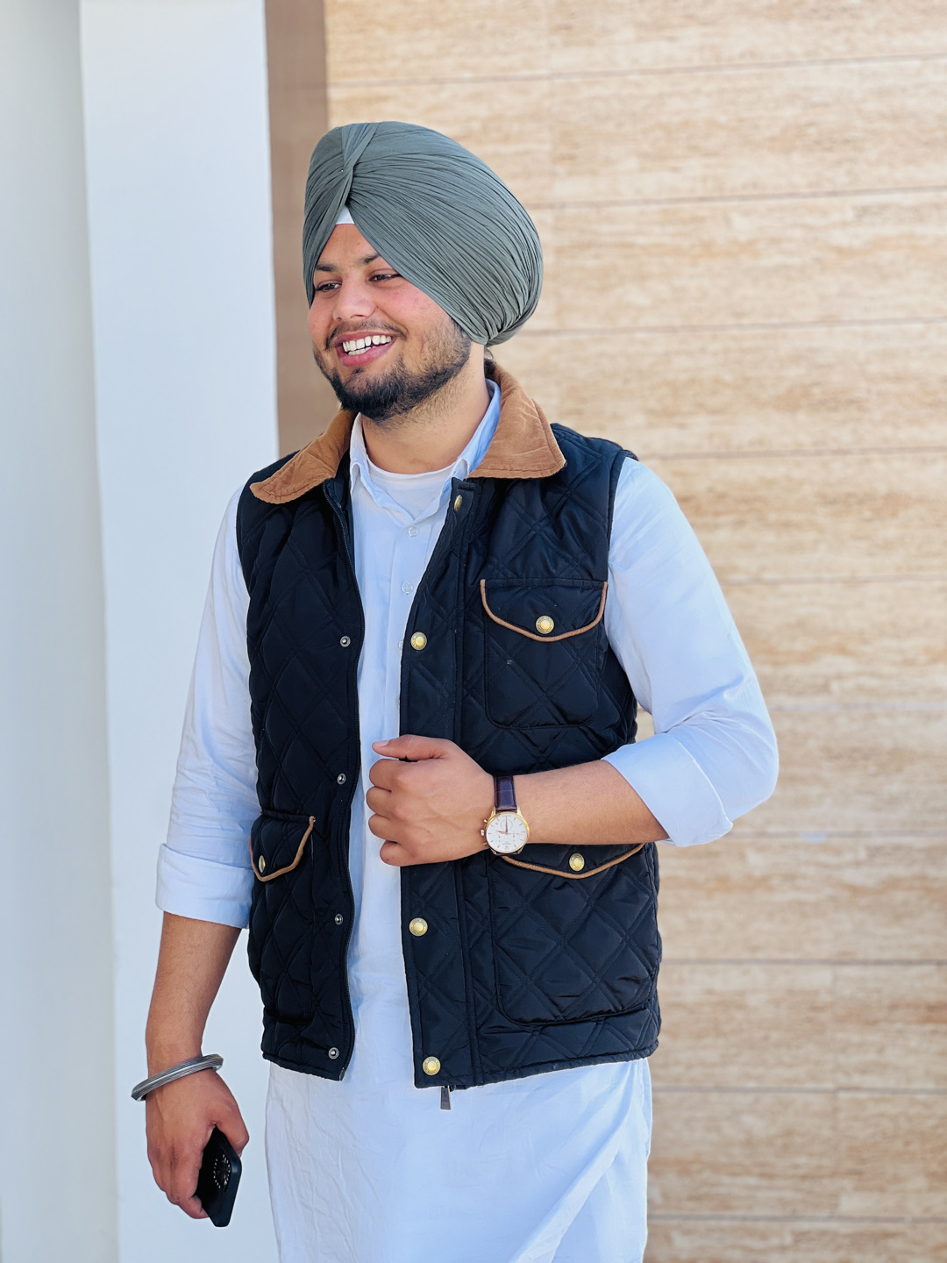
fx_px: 2809
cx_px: 474
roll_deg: +1.3
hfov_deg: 19.1
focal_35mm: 77
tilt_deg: -1.9
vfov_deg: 25.3
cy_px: 632
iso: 32
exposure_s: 1/121
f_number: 2.8
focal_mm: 9
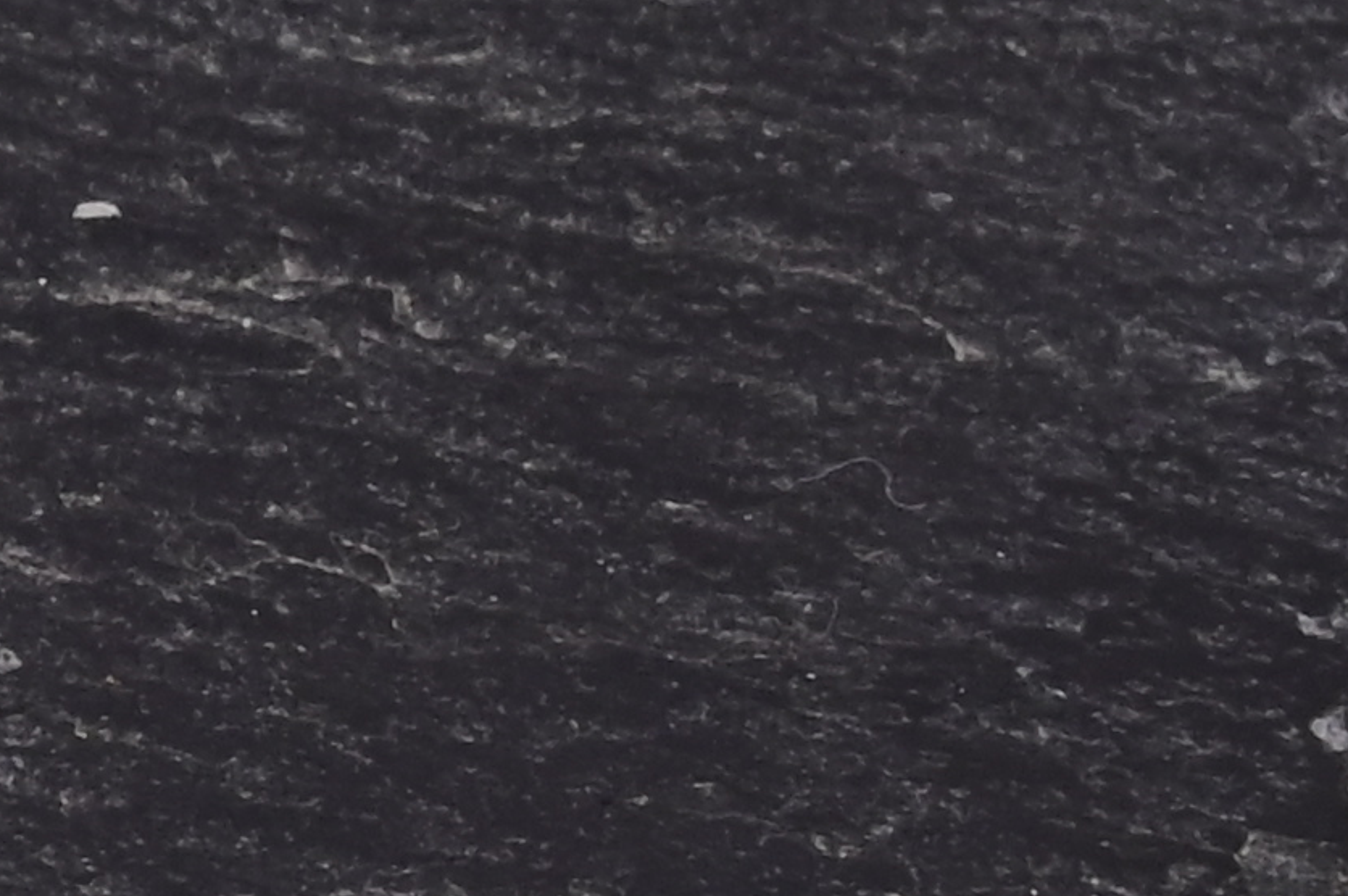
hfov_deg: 4.0
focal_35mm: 492
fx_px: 18408
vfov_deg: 2.8
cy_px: -105
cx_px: -3118
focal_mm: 68
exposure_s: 1/100
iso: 640
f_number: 22
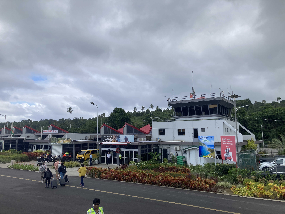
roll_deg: -1.5
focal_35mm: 28
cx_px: 142
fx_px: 231
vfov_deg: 49.7
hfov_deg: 63.4
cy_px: 107
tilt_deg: +7.8
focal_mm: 3.99
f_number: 1.8
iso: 20
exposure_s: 1/1350
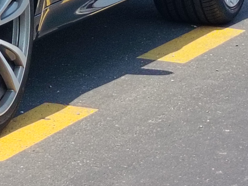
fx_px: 2149
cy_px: -108
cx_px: -152
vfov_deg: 4.9
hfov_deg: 6.5
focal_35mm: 300
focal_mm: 5.25
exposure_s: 1/811
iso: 100
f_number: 1.75
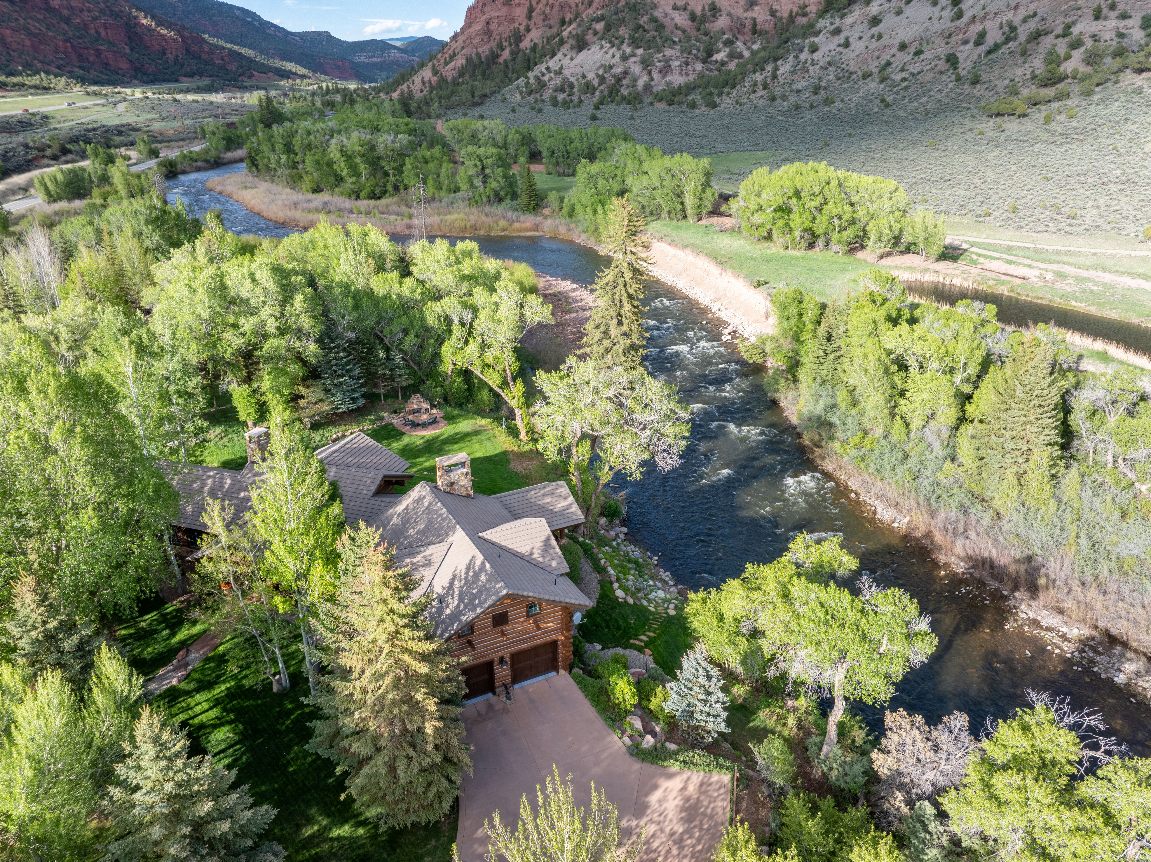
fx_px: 798
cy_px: 431
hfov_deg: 71.6
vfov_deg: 56.8
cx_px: 576
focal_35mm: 24
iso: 100
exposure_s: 1/320
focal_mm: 12.29
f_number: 5.6
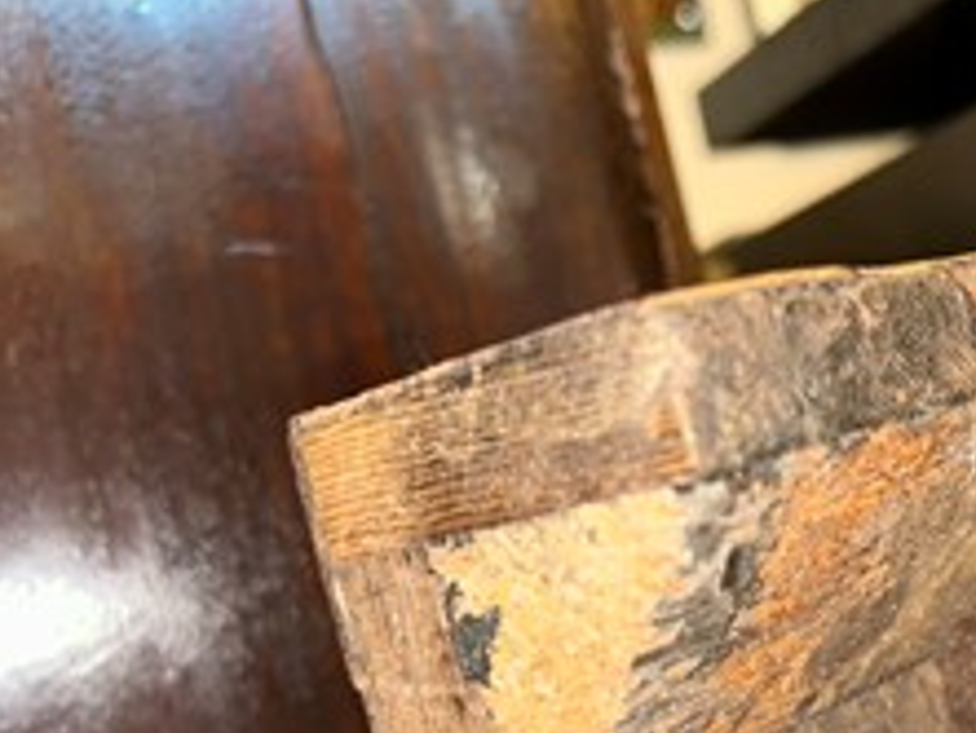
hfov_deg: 38.0
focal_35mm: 47
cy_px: 534
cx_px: 861
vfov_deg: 30.5
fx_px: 1326
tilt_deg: -3.8
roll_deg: +15.0
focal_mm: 5.7
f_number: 1.5
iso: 40
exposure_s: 1/17
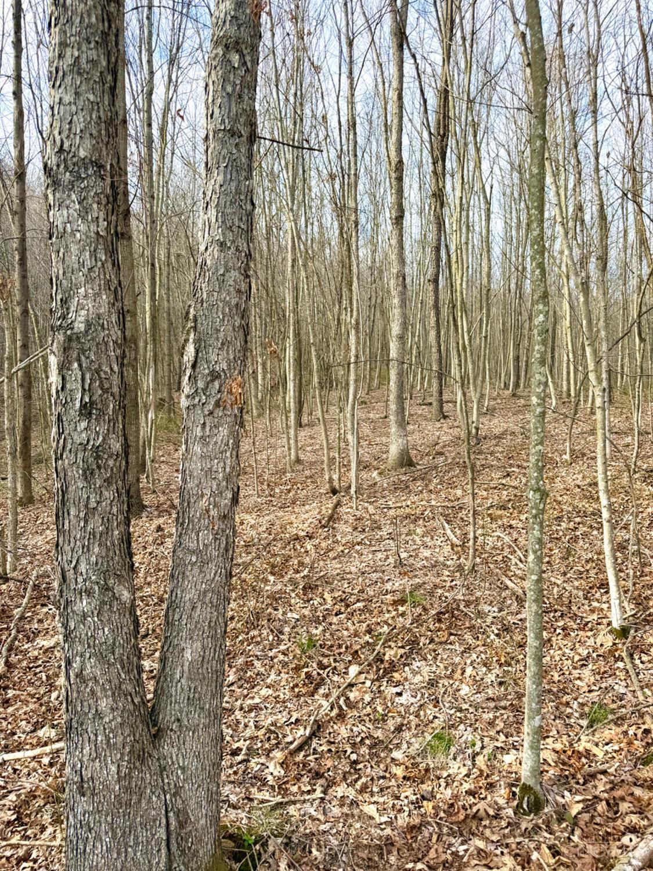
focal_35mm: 24
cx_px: 326
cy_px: 436
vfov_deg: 71.6
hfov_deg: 56.8
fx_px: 603
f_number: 1.78
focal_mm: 6.76
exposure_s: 1/796
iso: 80
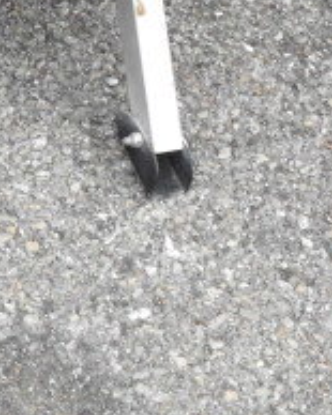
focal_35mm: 166
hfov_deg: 8.9
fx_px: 2043
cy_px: -326
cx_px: -285
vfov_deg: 10.9
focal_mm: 25
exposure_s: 1/500
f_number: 11
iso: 6400
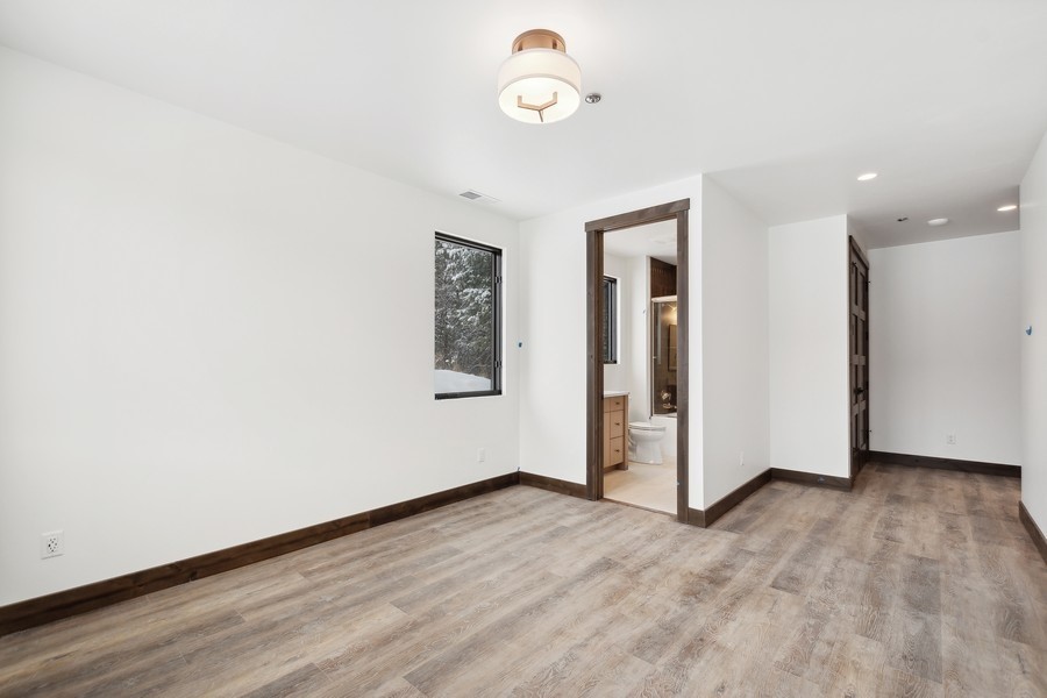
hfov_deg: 100.4
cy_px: 349
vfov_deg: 77.3
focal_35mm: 15
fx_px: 436
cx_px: 524
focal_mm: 10
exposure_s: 1/20
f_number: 6.3
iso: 200
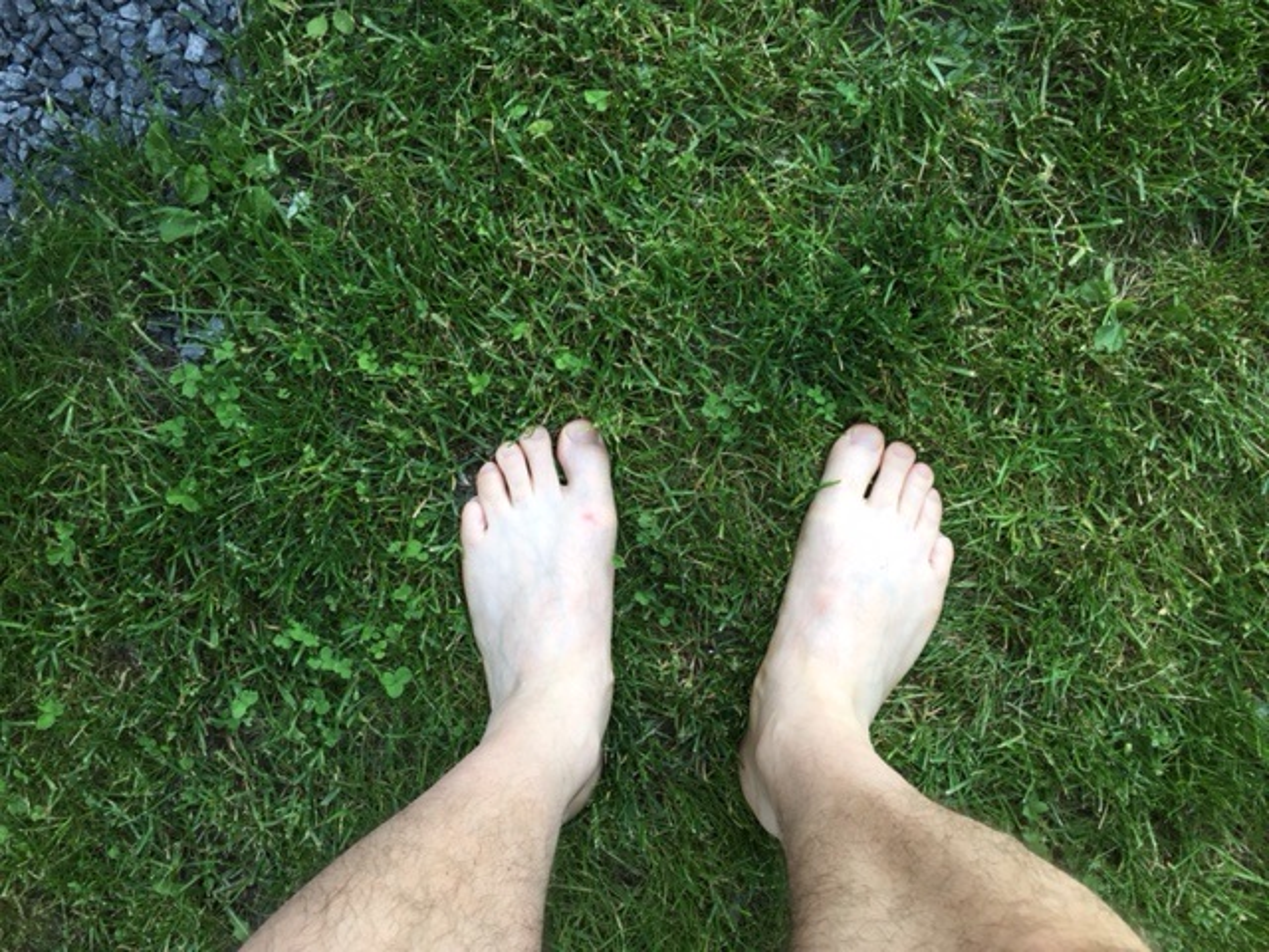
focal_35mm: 29
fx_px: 1063
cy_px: 476
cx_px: 634
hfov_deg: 61.7
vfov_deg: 48.2
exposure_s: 1/120
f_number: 2.2
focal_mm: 4.15
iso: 40
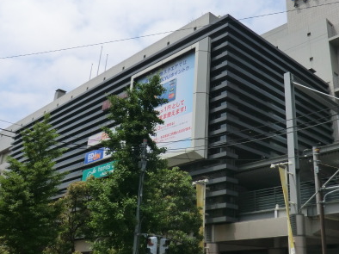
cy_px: 105
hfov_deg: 46.7
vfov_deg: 36.7
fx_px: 382
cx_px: 241
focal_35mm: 39
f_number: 7.5
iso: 80
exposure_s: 1/320
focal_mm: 4.3
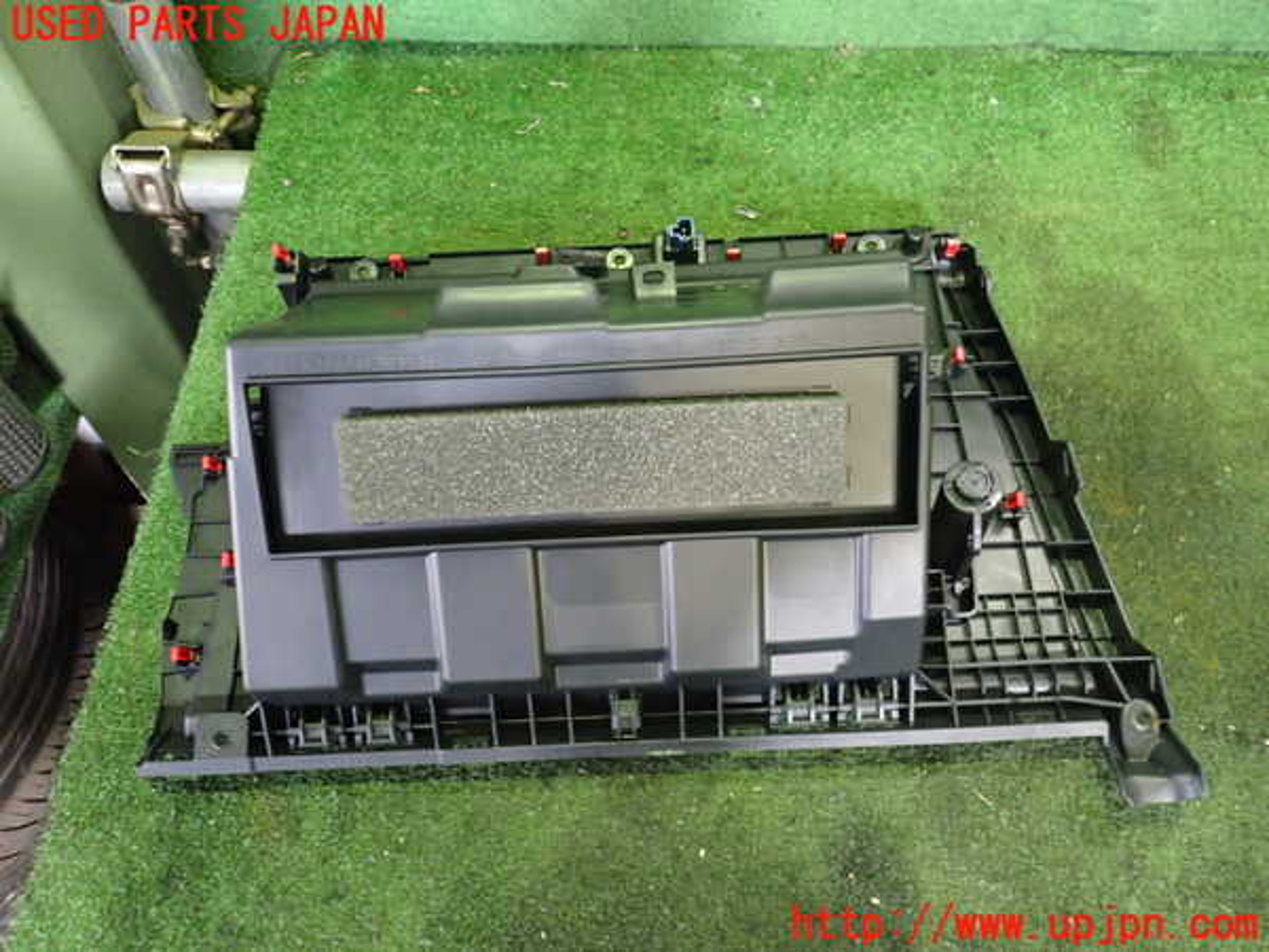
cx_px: 634
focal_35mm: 30
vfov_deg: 46.8
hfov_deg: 60.0
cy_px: 476
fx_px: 1100
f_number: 2.3
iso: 800
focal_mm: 5.4
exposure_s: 1/30
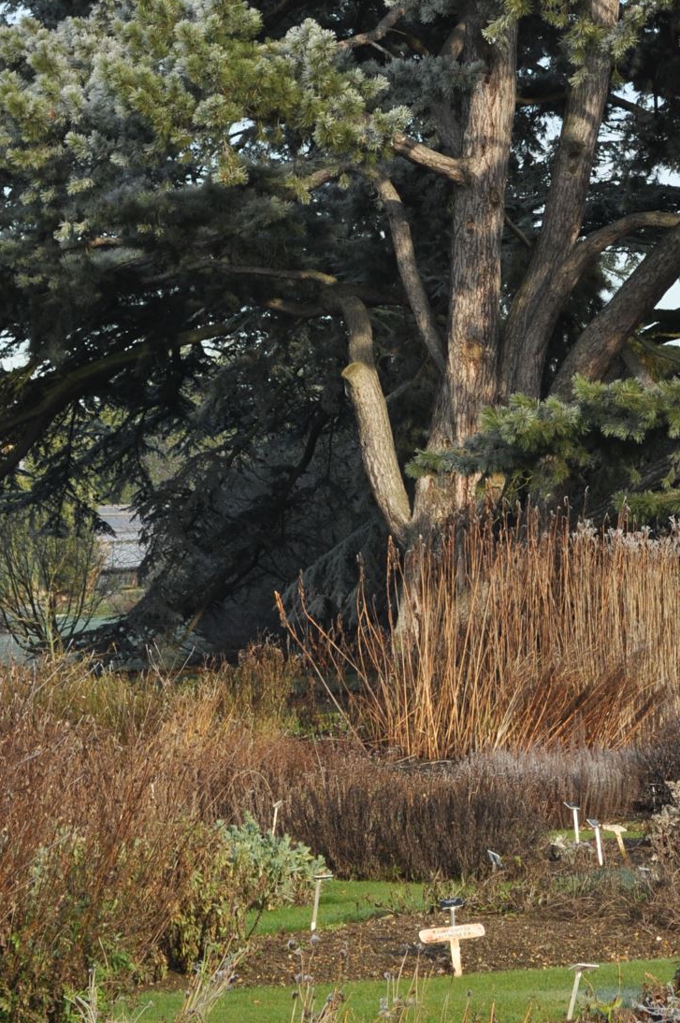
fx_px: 3805
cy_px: 64
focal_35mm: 134
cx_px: 647
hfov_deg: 10.1
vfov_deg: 15.1
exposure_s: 1/200
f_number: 9
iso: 200
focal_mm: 46
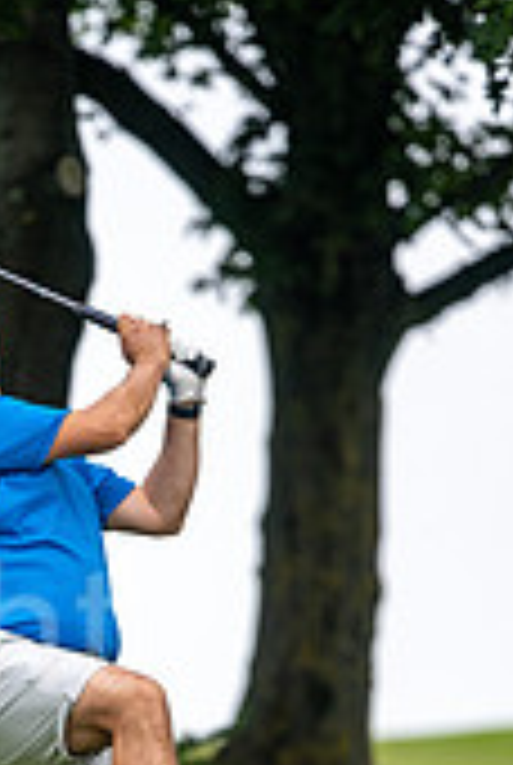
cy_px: 878
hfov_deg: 1.7
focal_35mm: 792
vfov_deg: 2.6
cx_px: -104
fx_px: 16859
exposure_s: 1/500
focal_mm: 300
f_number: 5
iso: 160
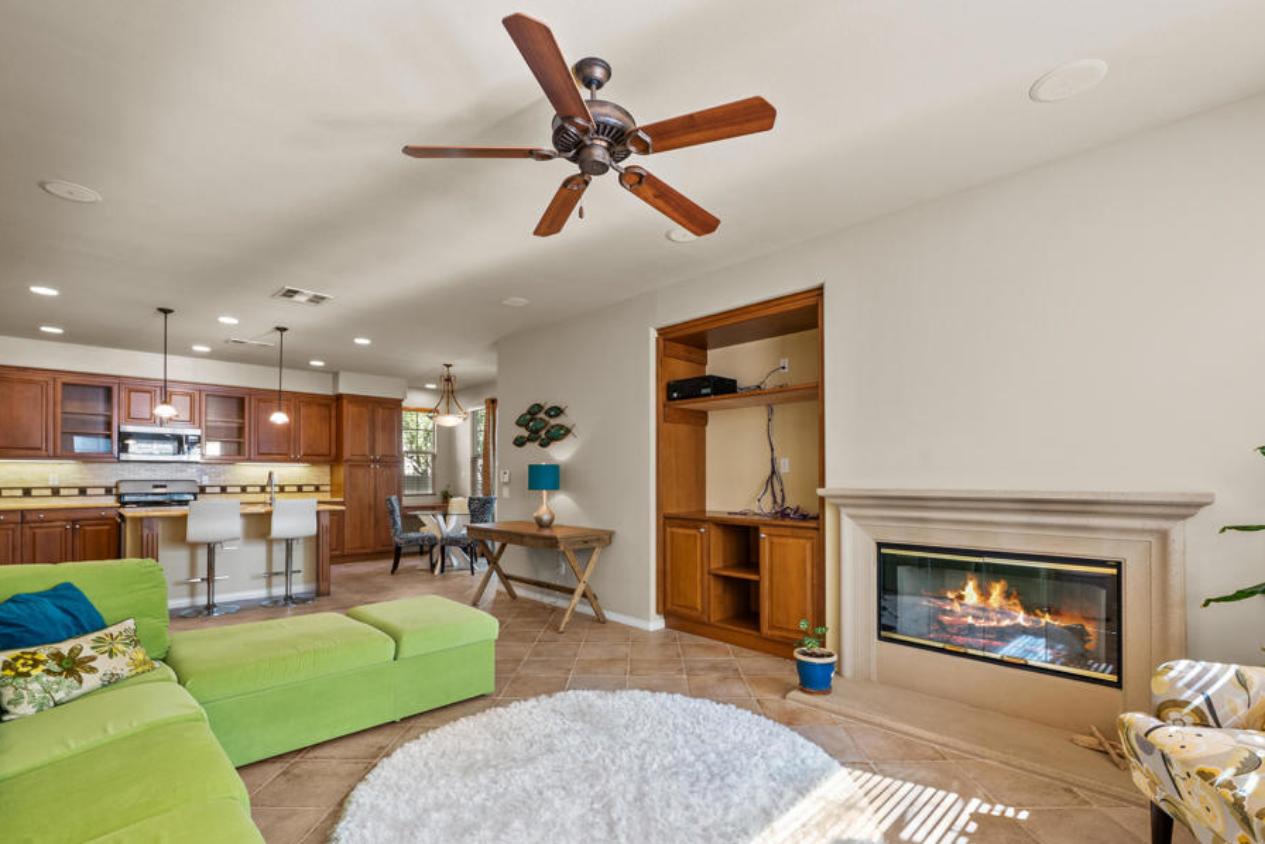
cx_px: 647
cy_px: 474
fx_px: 562
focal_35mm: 16
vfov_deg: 73.5
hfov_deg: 96.7
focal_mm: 14
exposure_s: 1/1.25
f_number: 9
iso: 250
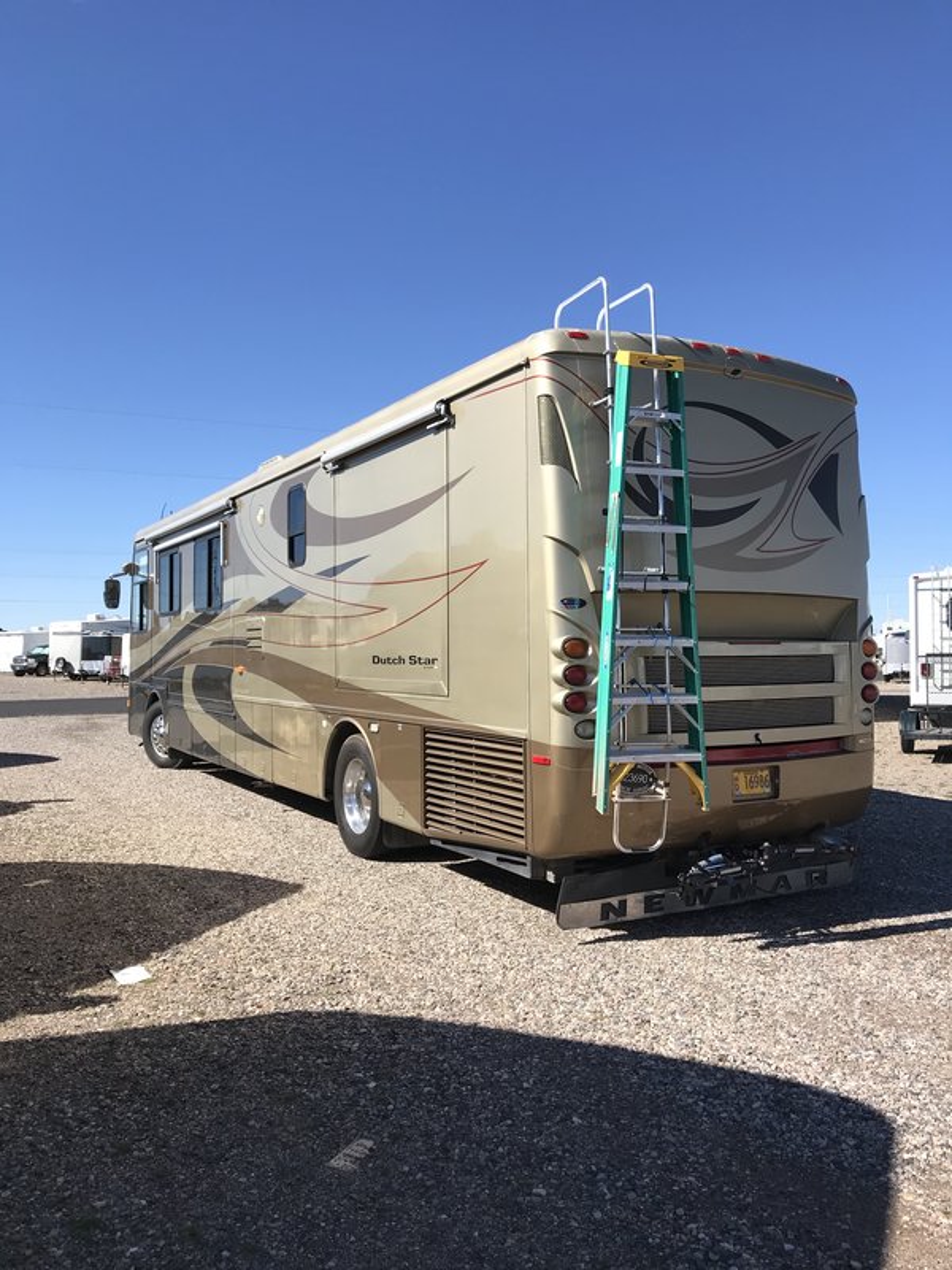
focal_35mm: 28
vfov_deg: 63.4
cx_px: 476
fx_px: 1027
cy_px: 635
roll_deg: +0.5
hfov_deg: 49.7
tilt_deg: +2.1
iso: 20
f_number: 1.8
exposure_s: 1/2336
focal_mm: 3.99
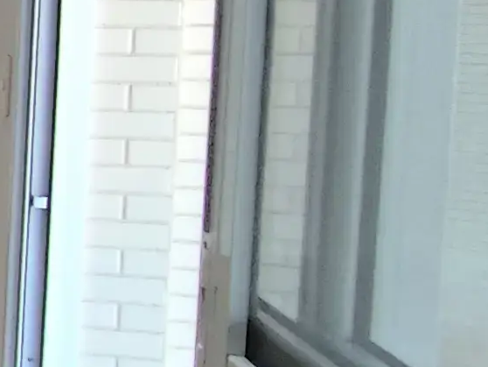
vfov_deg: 15.6
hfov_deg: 13.7
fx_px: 1326
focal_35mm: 94
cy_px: 75
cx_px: -731
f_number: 2.2
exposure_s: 1/60
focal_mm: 1.65
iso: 64
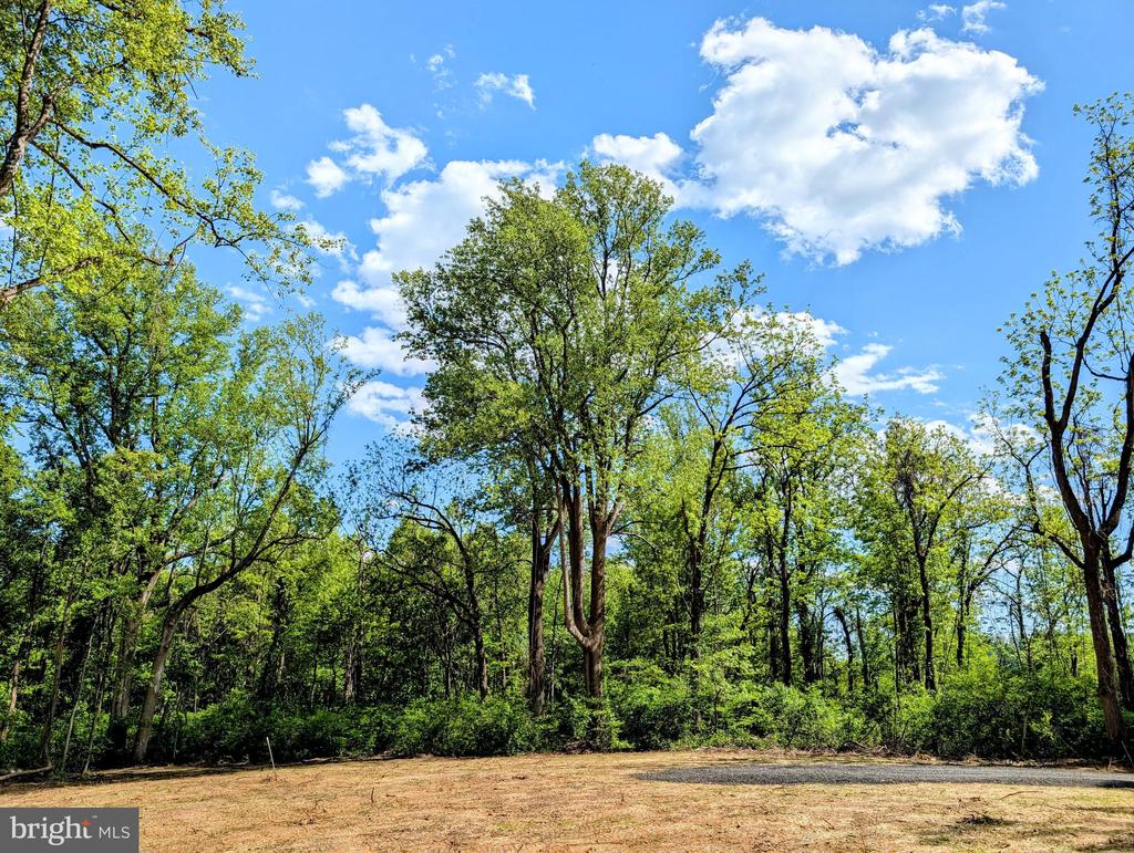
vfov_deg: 56.9
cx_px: 567
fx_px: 787
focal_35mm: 24
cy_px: 426
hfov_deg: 71.5
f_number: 1.68
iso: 22
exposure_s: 1/1357
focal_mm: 6.9
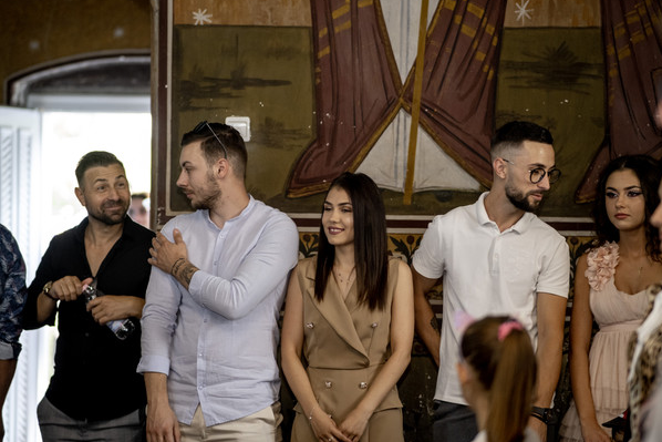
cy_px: 220
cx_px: 328
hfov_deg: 15.0
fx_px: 2520
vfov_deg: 10.0
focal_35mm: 137
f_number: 1.8
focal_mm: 85
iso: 1000
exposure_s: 1/250
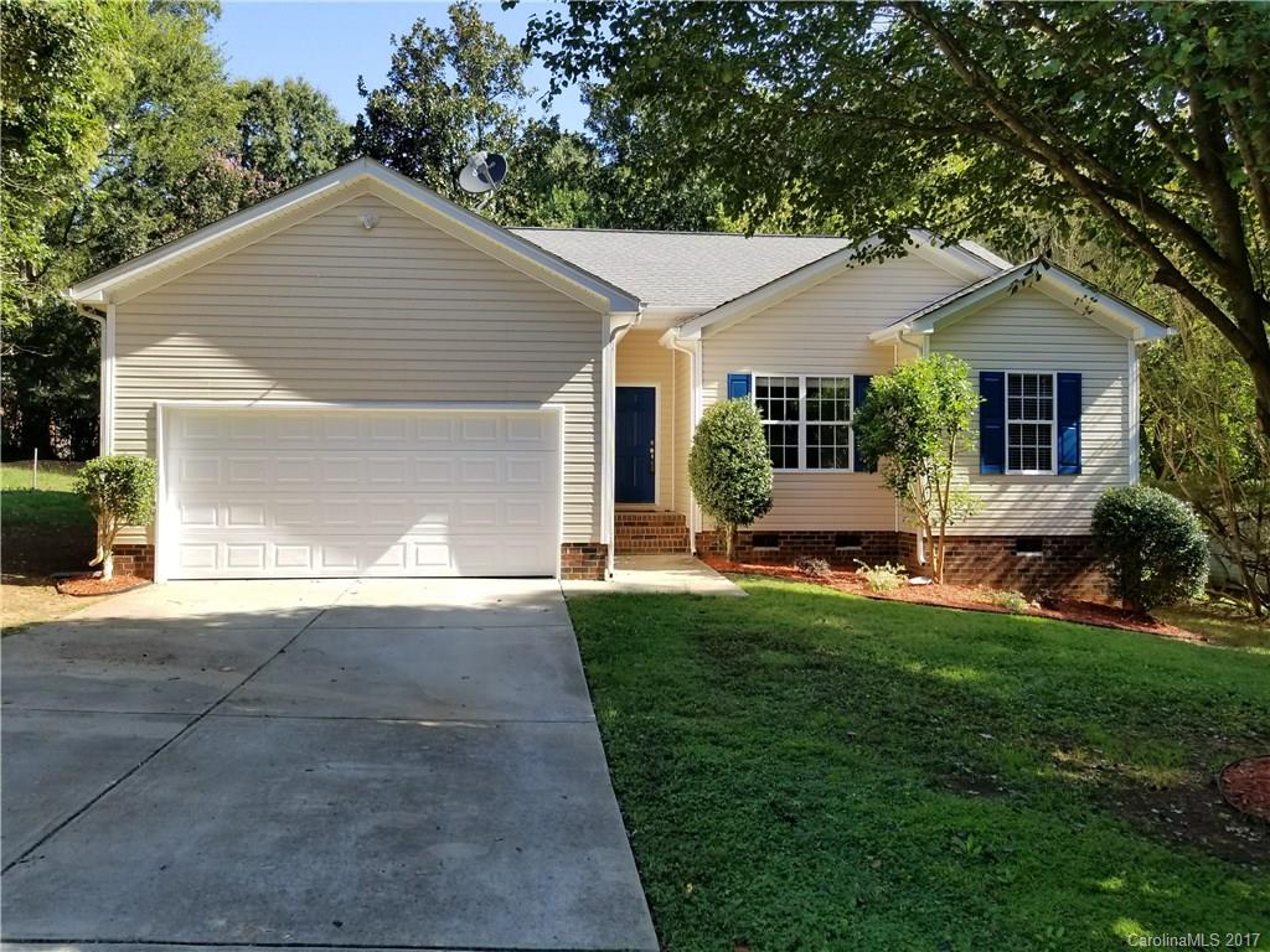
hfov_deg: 67.3
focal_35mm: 26
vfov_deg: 53.1
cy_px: 476
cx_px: 635
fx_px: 954
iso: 50
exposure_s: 1/850
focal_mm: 4.25
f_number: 1.7
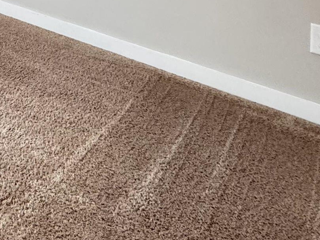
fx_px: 490
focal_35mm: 53
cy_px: -188
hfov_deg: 27.3
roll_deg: -0.3
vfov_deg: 20.2
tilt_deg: -1.5
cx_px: -138
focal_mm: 2.22
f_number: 2.2
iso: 500
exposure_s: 1/60
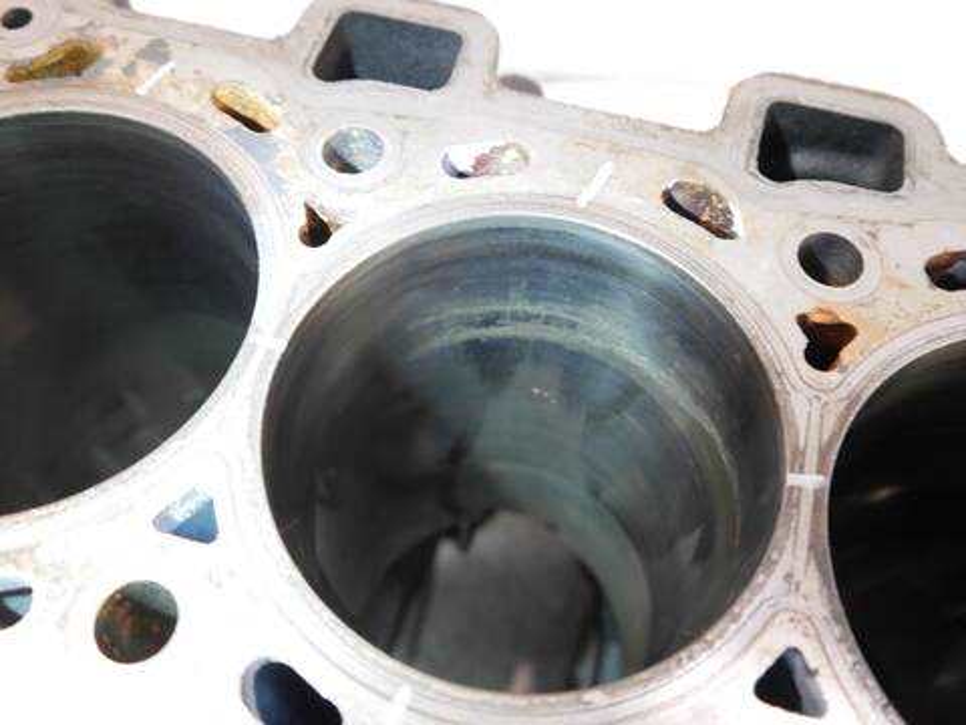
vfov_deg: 44.2
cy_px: 362
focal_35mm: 32
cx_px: 483
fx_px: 893
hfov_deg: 56.8
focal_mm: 16
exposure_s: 1/60
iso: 2000
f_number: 3.8
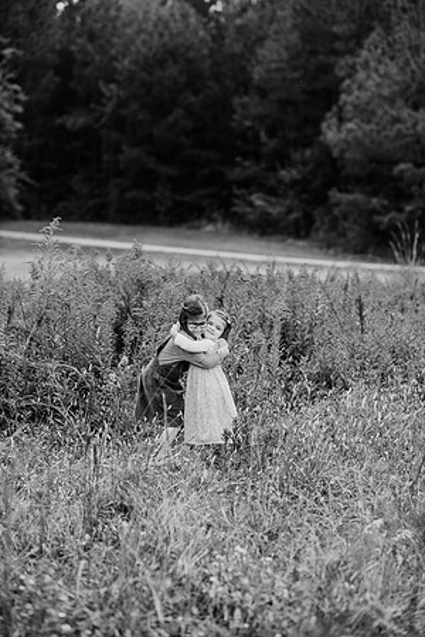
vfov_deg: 23.9
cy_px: 318
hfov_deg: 16.1
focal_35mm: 85
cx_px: 212
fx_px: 1505
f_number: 2.5
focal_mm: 85
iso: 160
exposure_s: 1/1000
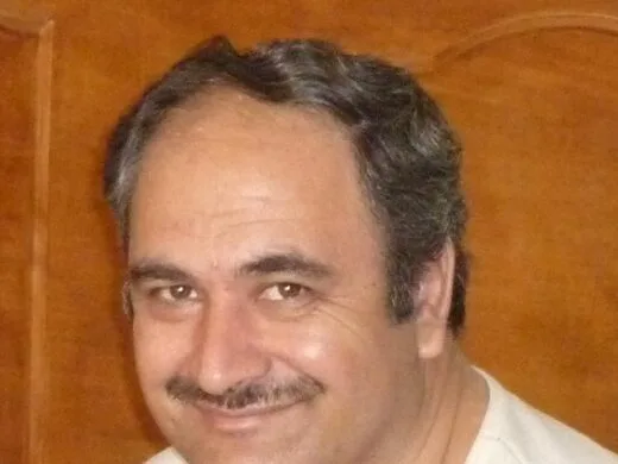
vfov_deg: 19.6
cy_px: 232
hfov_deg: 26.0
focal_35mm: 75
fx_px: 1339
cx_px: 309
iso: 640
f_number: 4.1
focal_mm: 12.4
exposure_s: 1/40
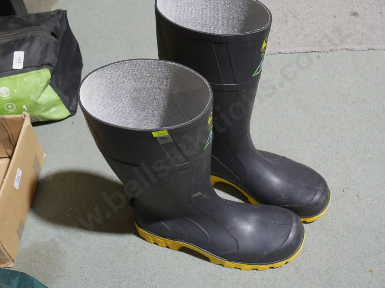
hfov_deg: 38.2
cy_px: 144
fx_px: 556
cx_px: 192
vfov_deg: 29.1
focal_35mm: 50
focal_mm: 25
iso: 1250
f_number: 5.3
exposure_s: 1/60
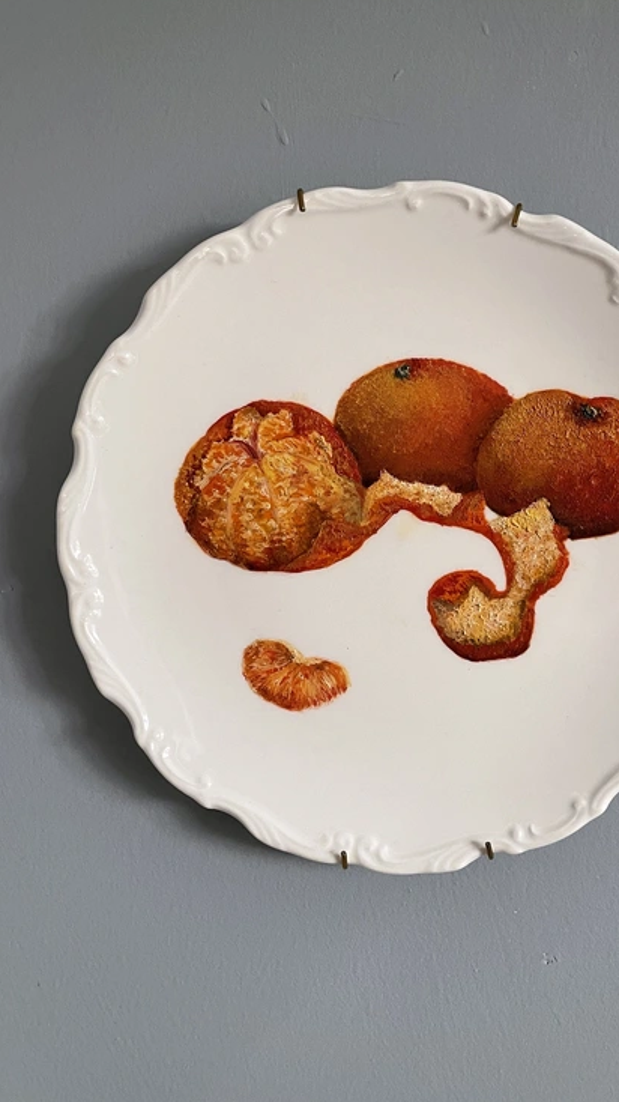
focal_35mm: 34
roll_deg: -0.6
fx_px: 993
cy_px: 495
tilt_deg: -3.7
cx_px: 397
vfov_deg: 57.9
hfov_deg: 34.4
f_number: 1.6
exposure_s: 1/61
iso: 125
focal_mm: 4.2
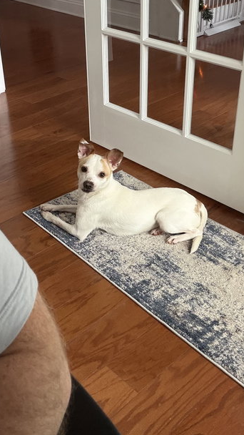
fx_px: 495
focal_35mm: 43
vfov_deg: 47.0
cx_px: 109
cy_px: 167
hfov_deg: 27.7
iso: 250
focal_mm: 2.71
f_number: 1.9
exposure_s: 1/60
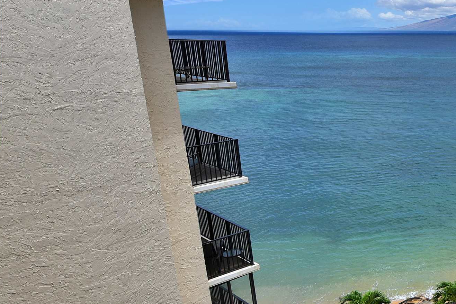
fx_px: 443
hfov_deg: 40.7
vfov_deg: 37.2
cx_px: 529
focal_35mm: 35
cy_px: 219
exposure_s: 1/200
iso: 100
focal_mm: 15
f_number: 11
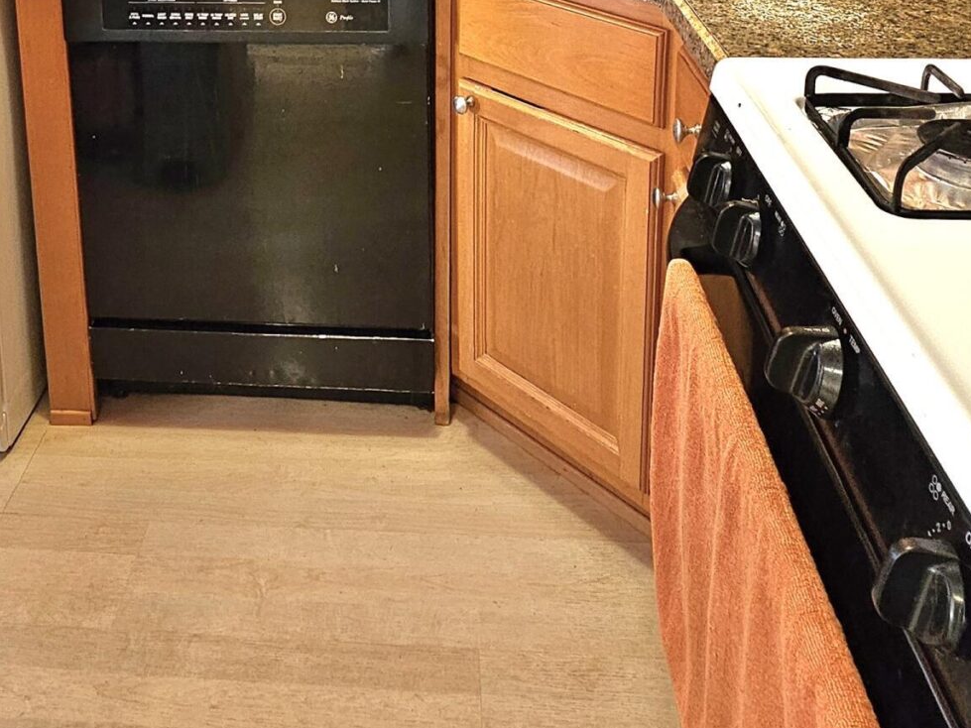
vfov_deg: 35.4
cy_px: -82
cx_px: 348
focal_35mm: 34
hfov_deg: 53.2
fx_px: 954
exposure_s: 1/60.2
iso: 320
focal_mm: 2.2
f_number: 2.2
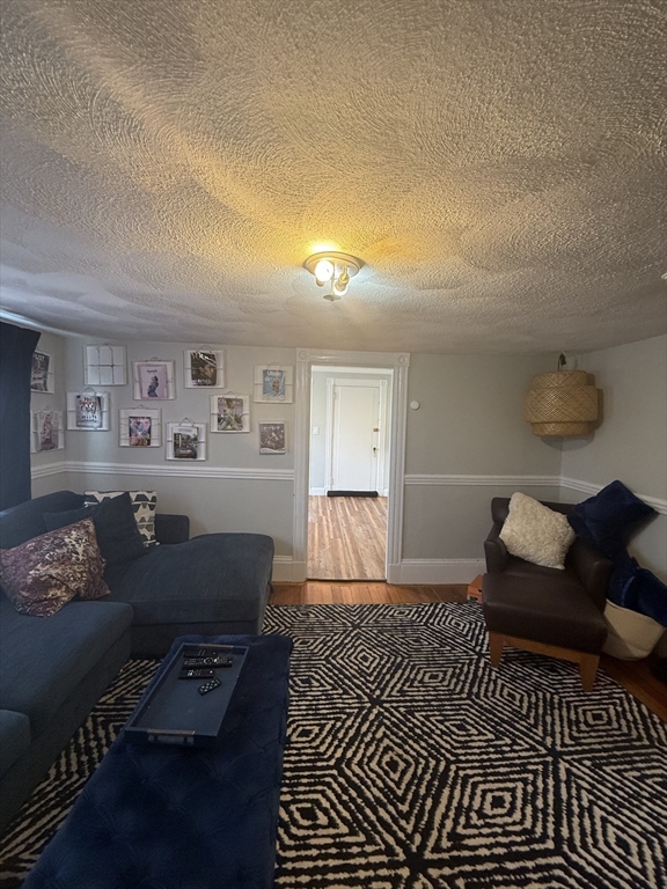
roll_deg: -1.9
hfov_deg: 85.7
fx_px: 360
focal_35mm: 14
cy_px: 444
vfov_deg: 102.1
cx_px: 334
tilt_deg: -2.8
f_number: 2.2
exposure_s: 1/120
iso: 320
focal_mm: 2.22
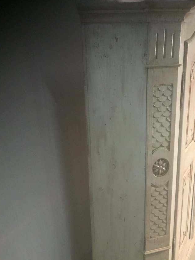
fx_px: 330
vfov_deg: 42.6
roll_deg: -0.2
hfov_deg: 32.6
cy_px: 163
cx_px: 130
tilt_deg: -21.2
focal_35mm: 44
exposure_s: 1/25
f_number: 2.4
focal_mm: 3.3
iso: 200
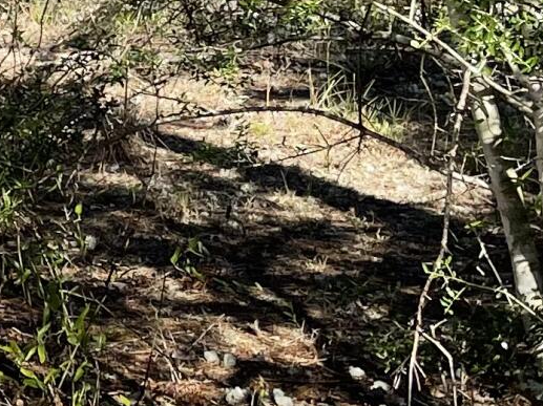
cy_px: -237
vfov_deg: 9.5
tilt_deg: +0.1
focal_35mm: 151
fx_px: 2367
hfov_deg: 11.7
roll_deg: +0.2
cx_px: -555
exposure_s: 1/1067
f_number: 1.6
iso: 32
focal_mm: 5.1
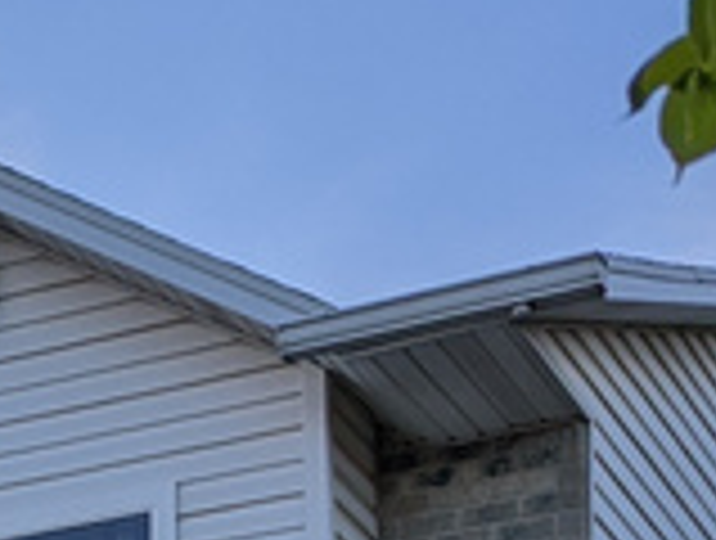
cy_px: 1323
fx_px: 3193
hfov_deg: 11.9
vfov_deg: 8.7
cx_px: -536
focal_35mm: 154
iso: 34
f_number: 1.85
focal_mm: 6.81
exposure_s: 1/636
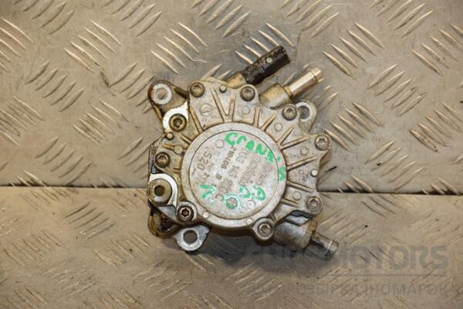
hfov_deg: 16.1
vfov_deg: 10.8
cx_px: 232
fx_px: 1640
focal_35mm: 128
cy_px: 154
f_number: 5.6
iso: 800
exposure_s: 1/160
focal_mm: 85
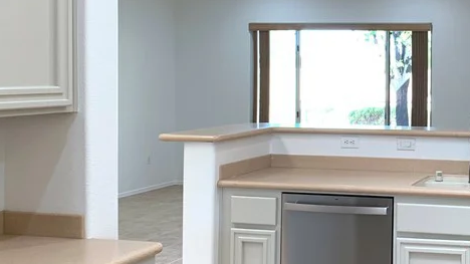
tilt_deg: -2.2
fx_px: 773
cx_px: 444
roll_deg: -0.1
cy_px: 79
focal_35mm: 62
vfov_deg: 19.3
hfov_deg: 31.8
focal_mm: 4.25
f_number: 1.8
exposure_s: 1/60
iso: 50
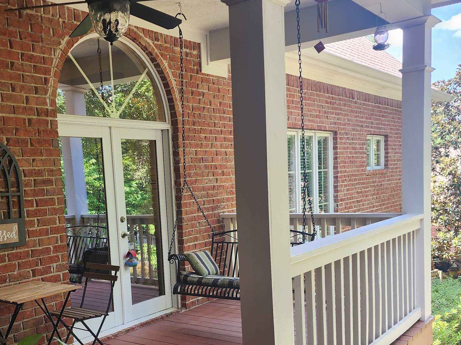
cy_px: 237
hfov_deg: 45.5
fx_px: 546
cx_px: 181
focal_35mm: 41
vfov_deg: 34.7
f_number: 1.8
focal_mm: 6.4
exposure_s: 1/180
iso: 80
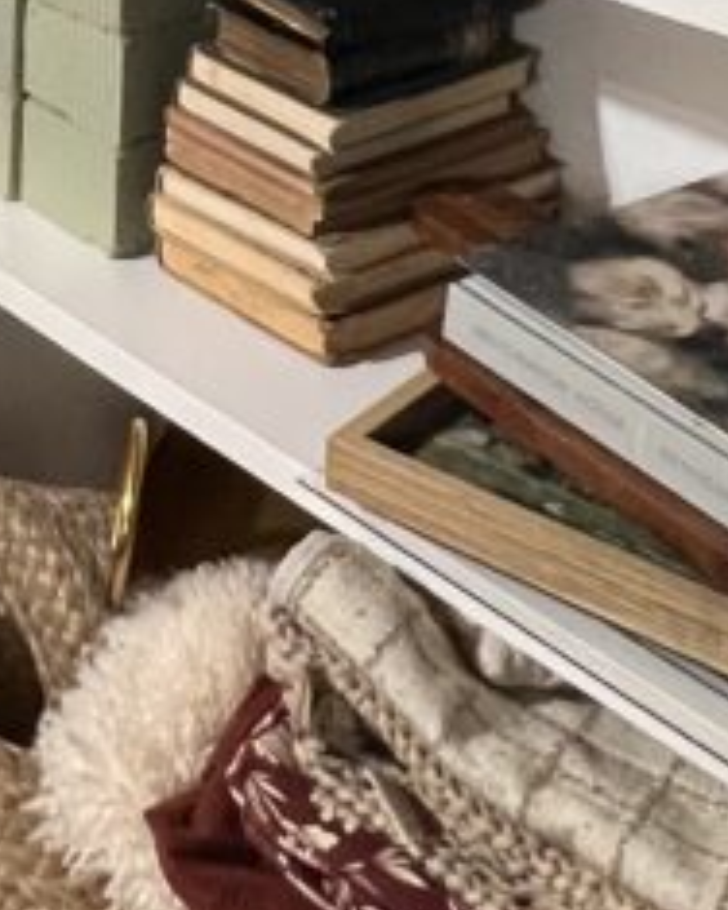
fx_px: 1939
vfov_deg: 22.0
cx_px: -108
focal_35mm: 72
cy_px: -447
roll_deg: +0.1
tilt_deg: -6.1
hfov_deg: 20.1
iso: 320
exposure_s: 1/60
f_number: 1.8
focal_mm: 1.57
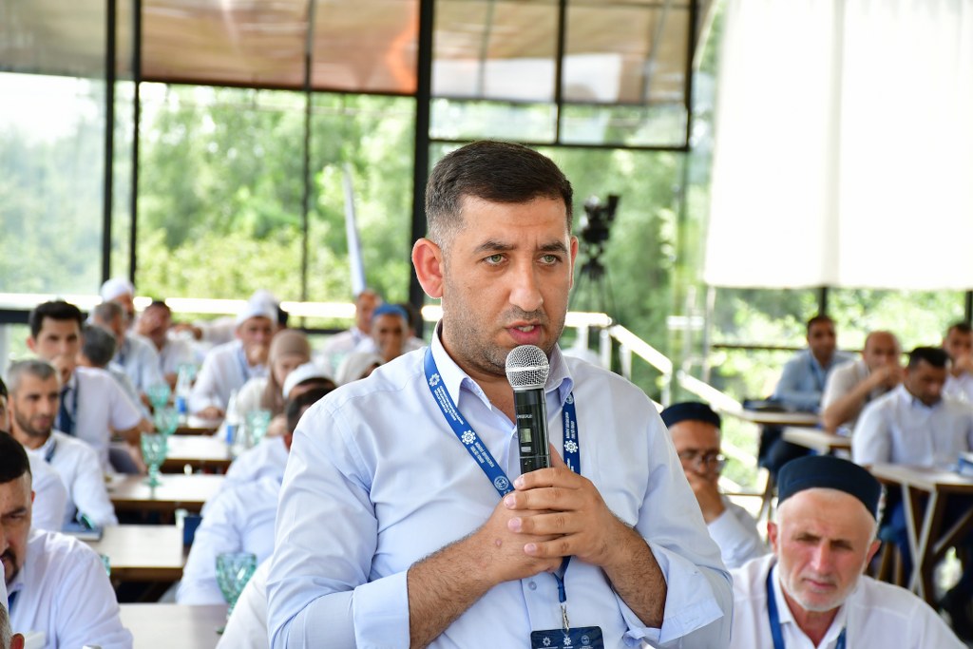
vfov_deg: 13.0
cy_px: 324
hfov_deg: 19.5
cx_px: 486
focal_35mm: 105
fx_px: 2838
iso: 1000
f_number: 6.3
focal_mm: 70
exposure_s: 1/640
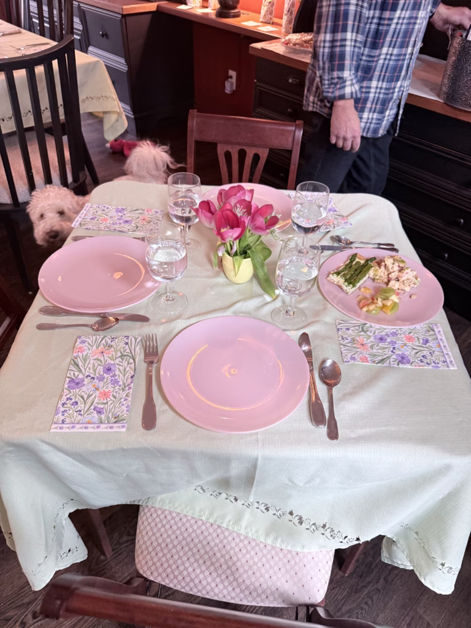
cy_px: 314
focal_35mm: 24
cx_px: 236
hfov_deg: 56.8
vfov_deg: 71.6
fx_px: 435
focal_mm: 6.76
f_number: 1.78
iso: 320
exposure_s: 1/60
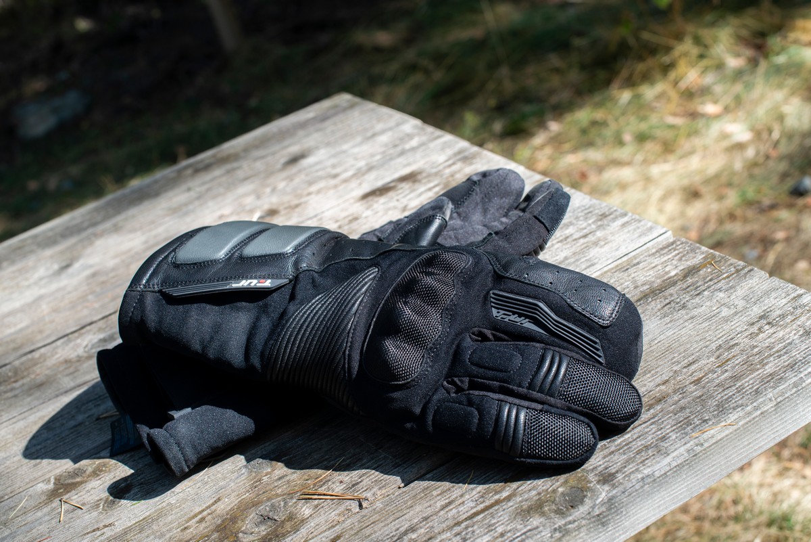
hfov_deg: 39.6
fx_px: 1127
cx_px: 406
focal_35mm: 50
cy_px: 271
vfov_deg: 27.0
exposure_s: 1/250
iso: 400
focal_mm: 50
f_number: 8
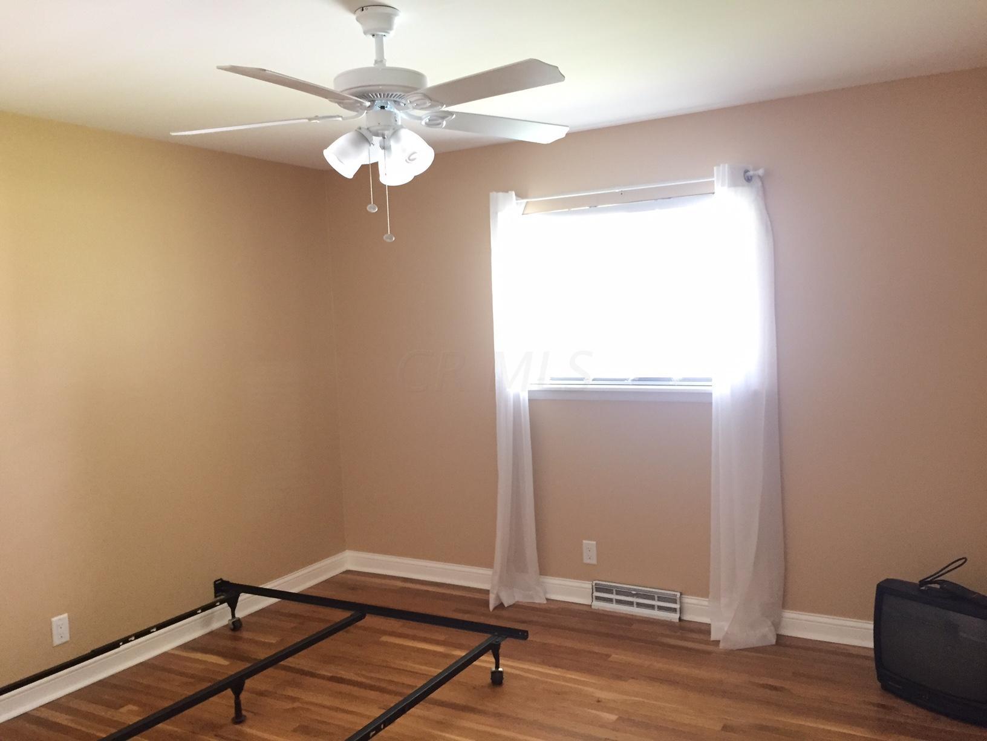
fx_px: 827
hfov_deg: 61.7
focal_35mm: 29
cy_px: 370
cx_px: 494
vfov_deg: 48.2
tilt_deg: -4.7
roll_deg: +1.4
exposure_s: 1/30
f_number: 2.2
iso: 160
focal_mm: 4.15
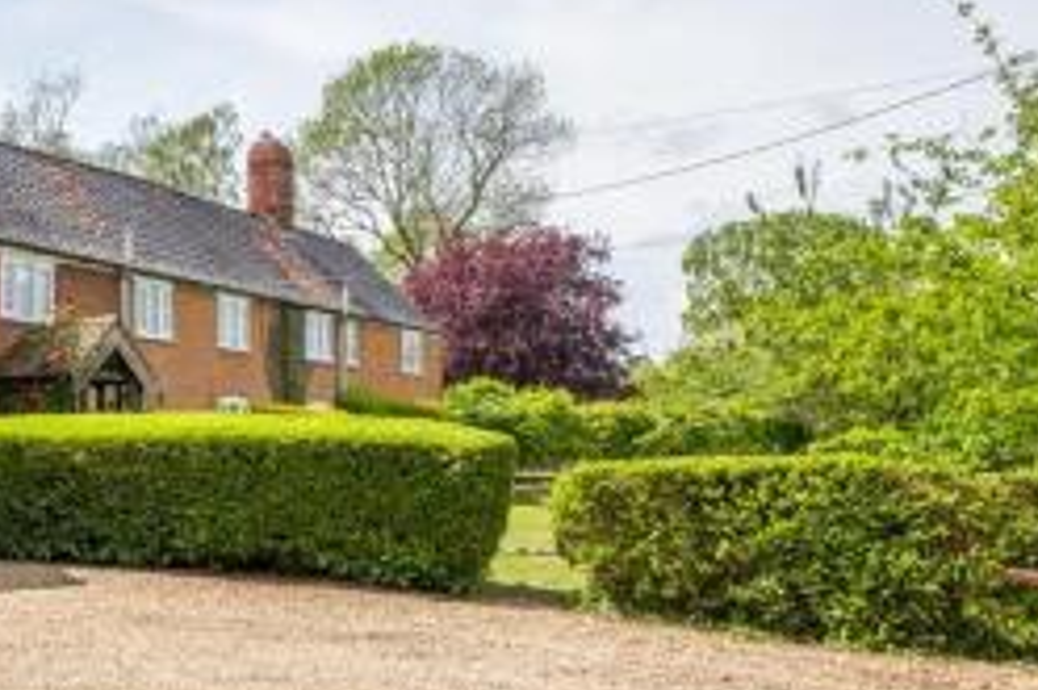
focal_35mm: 46
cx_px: 71
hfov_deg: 39.2
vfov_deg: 29.1
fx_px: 1325
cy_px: 408
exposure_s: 1/80
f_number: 13
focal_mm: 16
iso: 160
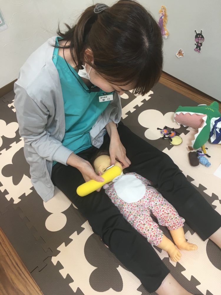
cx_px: 110
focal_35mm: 29
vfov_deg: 61.7
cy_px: 148
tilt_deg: -51.9
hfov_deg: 48.2
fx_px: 247
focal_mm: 4.15
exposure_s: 1/30
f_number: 2.2
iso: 50
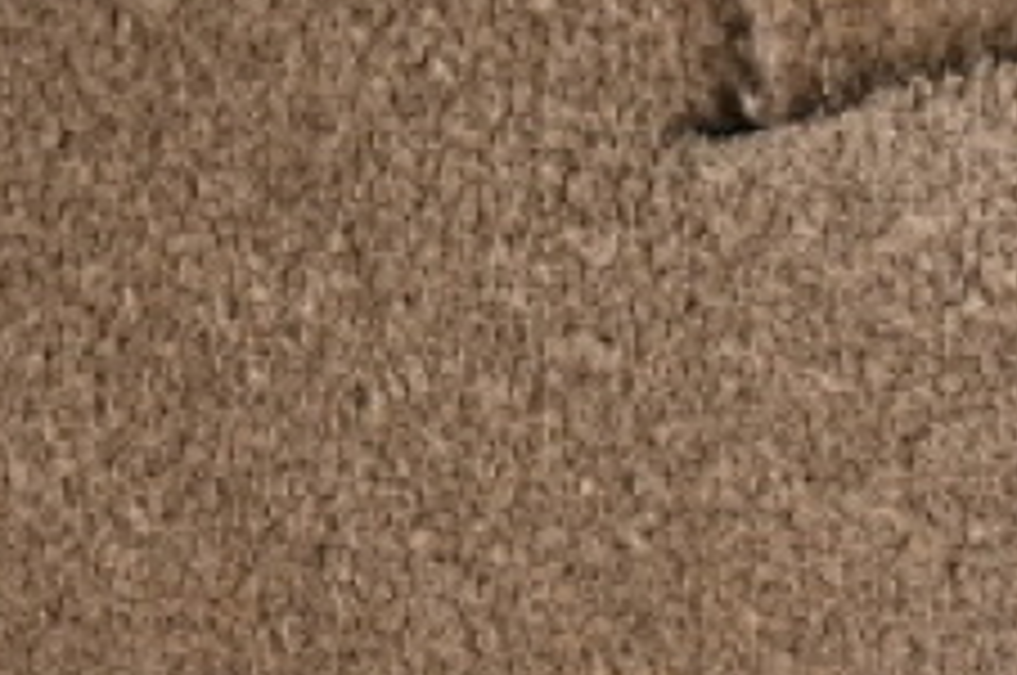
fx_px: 10127
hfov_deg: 5.7
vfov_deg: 3.8
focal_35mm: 359
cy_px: 261
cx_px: 1588
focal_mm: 50
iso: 160
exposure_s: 1/60
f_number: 6.3
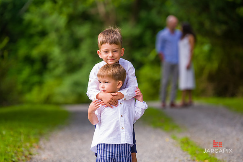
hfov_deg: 12.1
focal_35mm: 170
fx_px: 1148
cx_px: 122
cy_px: 81
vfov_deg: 8.1
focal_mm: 170
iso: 200
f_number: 4
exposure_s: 1/640
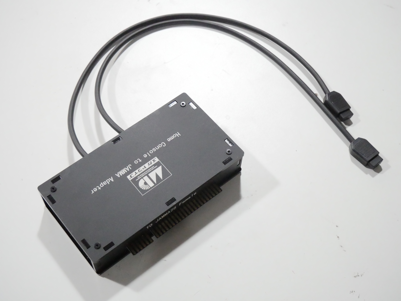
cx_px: 200
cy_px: 150
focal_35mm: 50
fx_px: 579
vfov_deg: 29.1
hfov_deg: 38.2
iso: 6400
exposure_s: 1/125
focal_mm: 25
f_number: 4.5
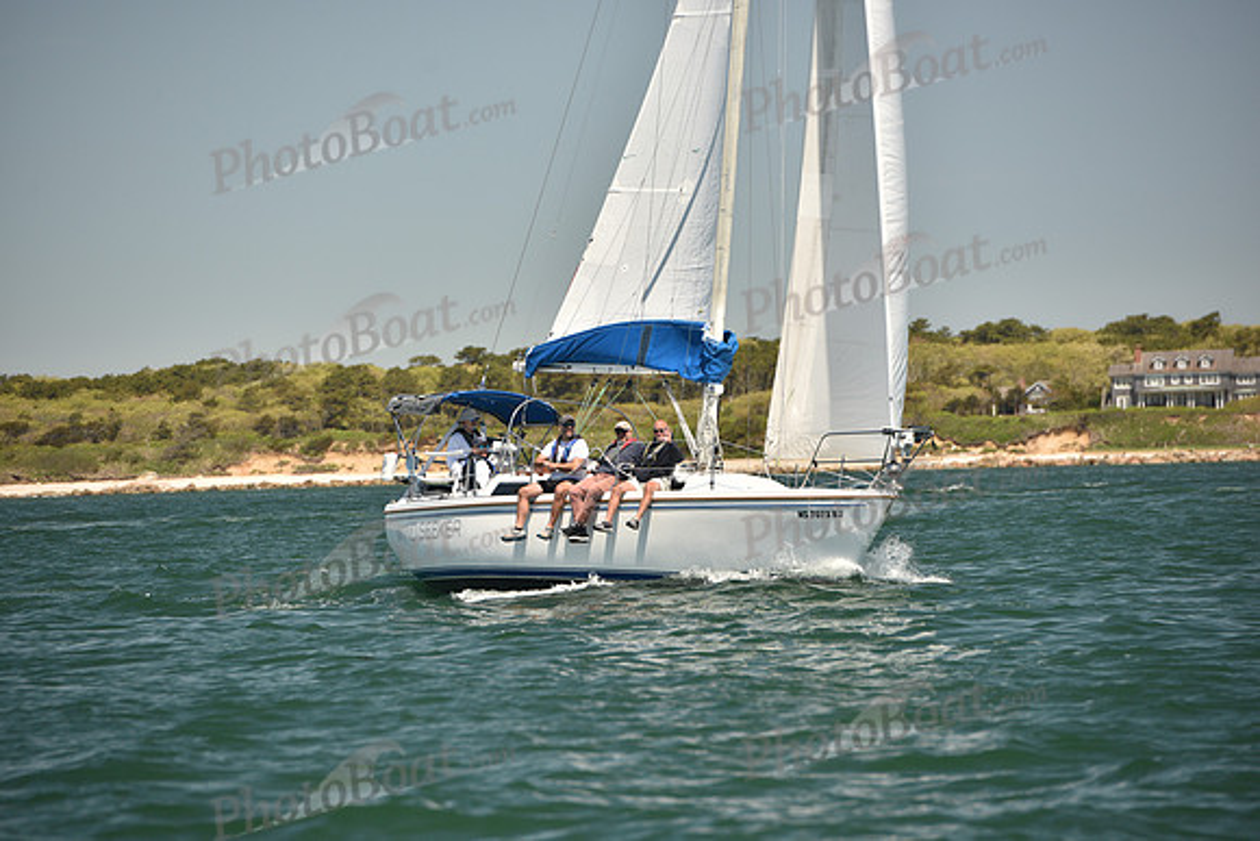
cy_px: 420
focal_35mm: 200
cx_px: 630
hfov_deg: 10.3
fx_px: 7001
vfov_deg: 6.9
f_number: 5
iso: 250
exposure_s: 1/800
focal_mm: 200
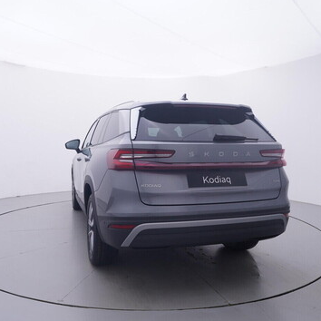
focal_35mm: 30
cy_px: 162
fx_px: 311
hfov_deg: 54.5
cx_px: 144
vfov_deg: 54.6
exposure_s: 1/80
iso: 200
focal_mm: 15
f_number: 5
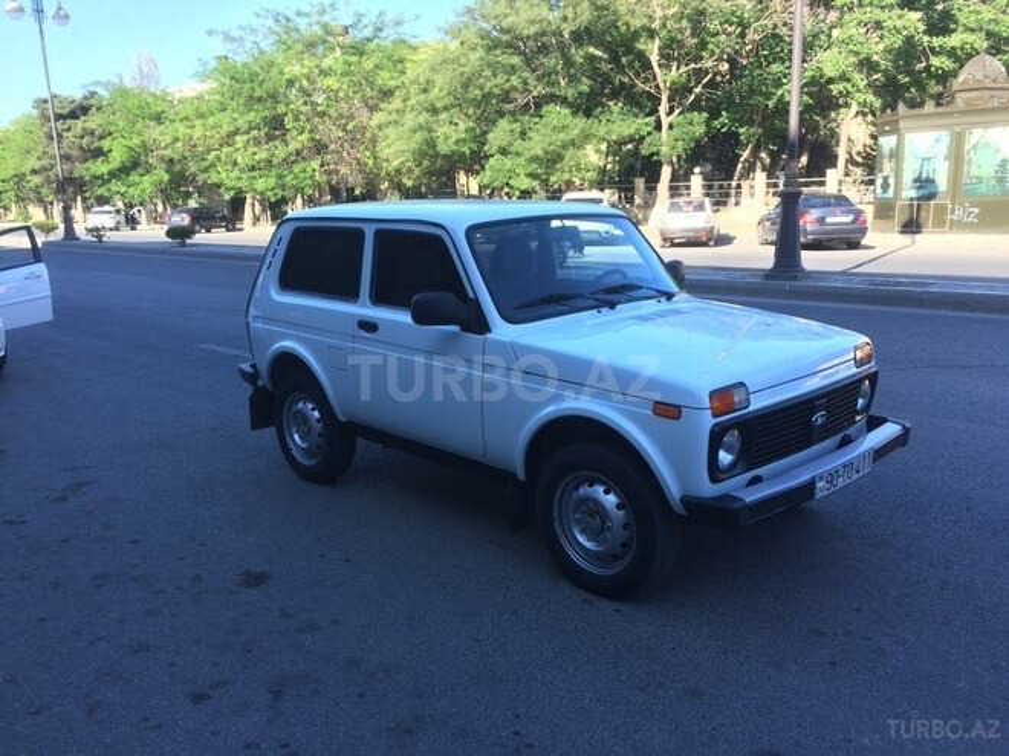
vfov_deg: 48.2
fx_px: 845
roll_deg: +2.9
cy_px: 378
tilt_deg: -13.7
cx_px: 504
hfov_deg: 61.7
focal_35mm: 29
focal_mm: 4.15
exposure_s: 1/383
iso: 32
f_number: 2.2
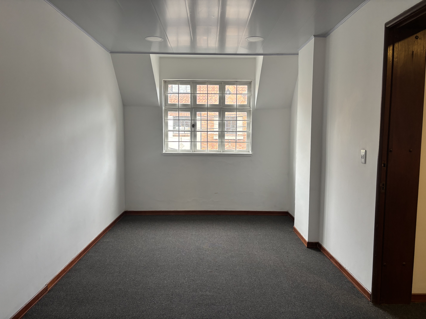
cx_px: 213
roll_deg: -0.7
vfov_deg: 53.1
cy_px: 160
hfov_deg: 67.3
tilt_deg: -4.9
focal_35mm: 26
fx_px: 320
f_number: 1.6
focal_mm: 5.96
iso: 125
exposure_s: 1/85
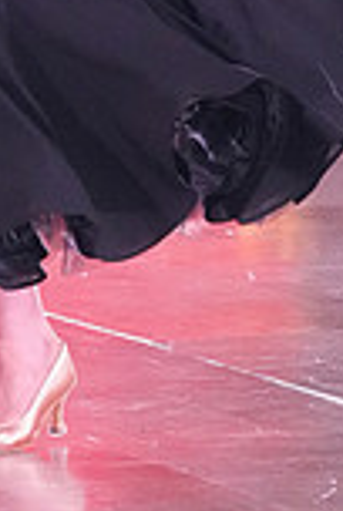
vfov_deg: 3.9
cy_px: -313
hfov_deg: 2.7
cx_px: -197
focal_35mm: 518
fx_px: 7369
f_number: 5
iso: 8000
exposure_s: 1/400
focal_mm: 91
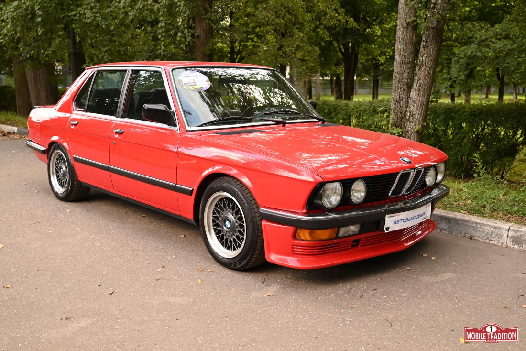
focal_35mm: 36
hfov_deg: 53.1
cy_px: 176
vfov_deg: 36.9
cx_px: 263
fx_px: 526
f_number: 4
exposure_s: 1/160
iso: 250
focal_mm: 36
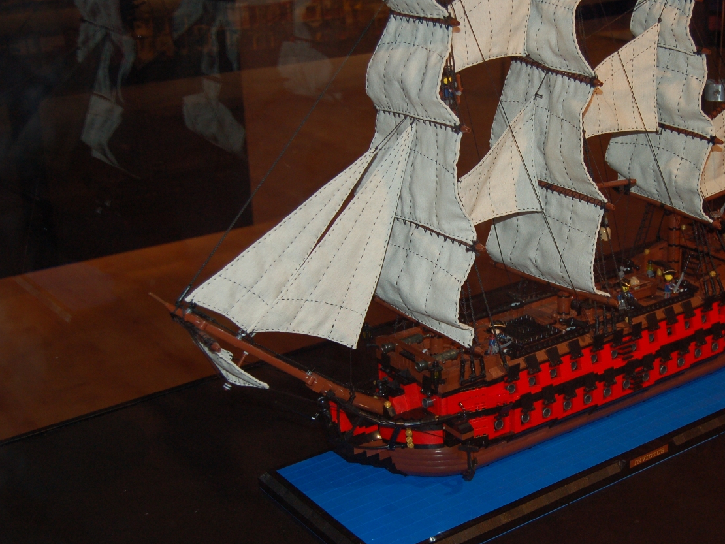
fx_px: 1131
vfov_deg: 27.0
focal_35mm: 54
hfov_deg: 35.0
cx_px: 516
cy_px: 260
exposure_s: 1/60
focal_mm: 26
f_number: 4.2
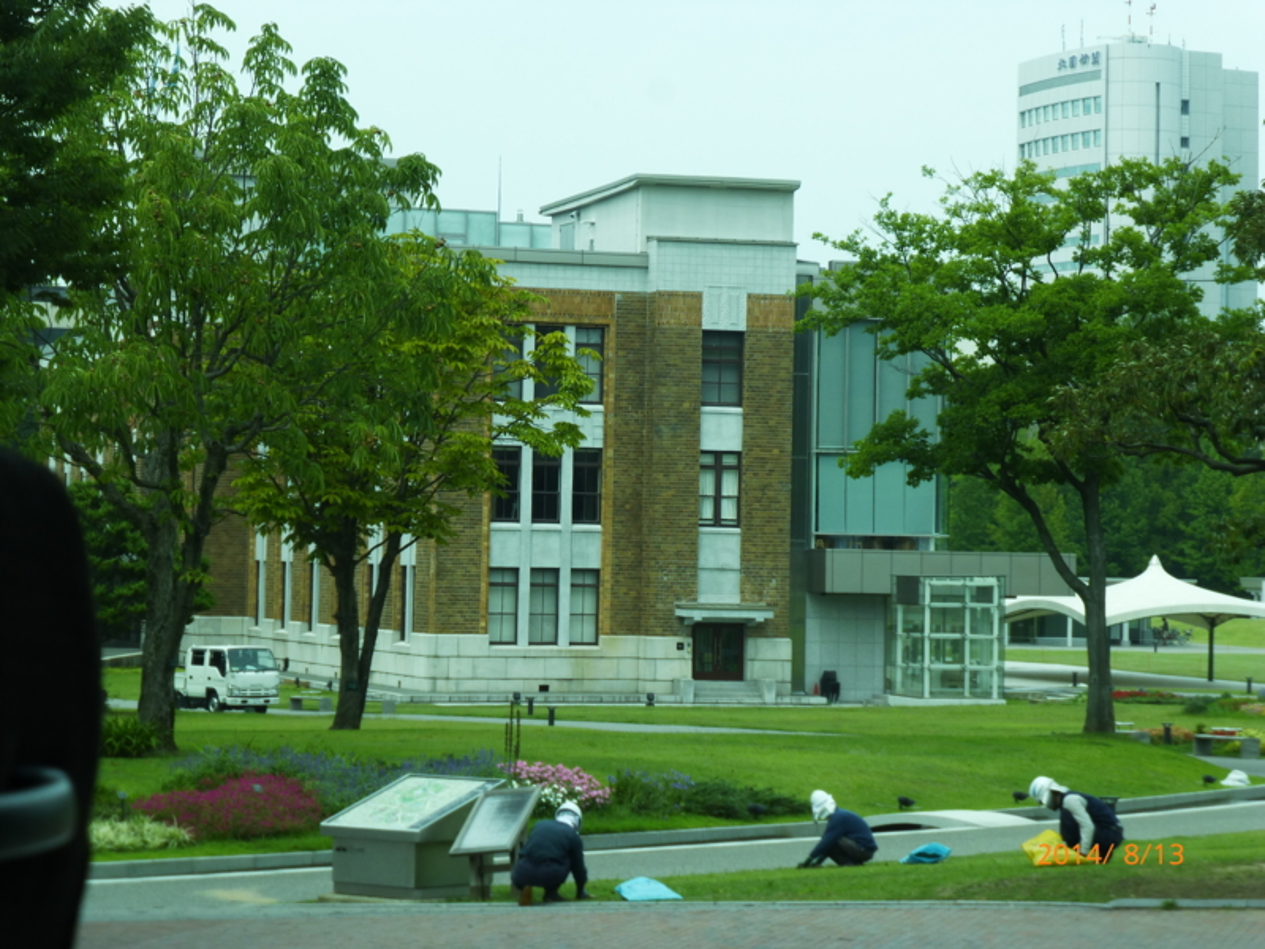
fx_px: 3983
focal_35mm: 109
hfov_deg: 18.0
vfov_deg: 13.6
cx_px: 632
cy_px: 474
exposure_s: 1/160
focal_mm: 19.4
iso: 100
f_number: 5.3
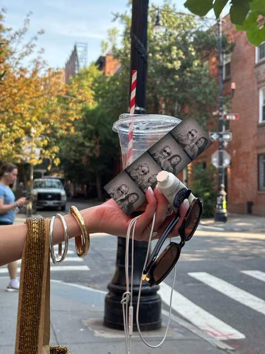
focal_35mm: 52
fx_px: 531
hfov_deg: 28.0
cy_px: 177
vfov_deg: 36.8
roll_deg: -0.7
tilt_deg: +2.6
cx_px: 132
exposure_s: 1/250
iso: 32
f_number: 1.6
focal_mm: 5.96
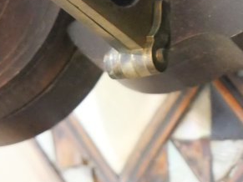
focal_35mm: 206
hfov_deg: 9.4
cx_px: 316
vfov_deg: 7.1
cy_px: -78
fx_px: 1445
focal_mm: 25
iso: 3200
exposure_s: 1/30
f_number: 4.5
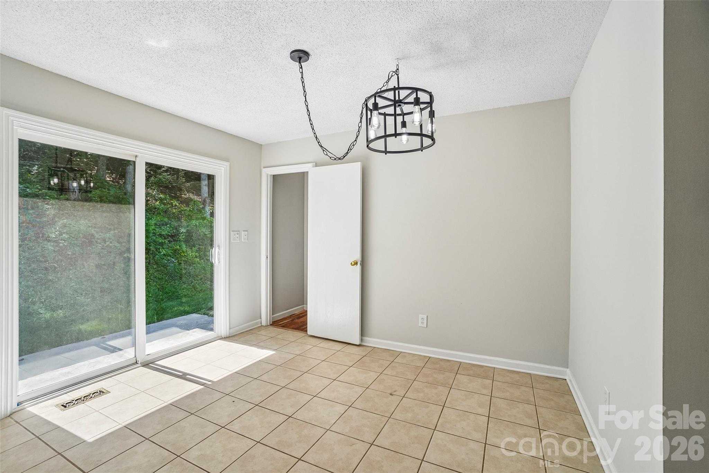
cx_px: 354
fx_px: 295
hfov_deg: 100.4
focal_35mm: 15
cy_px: 236
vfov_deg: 77.3
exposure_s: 1/30
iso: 100
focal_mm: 10
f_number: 8
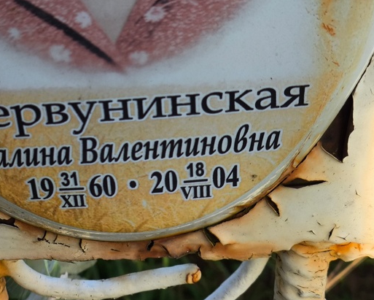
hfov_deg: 24.9
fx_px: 842
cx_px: 119
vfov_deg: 20.2
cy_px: 136
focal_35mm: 76
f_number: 1.7
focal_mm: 4.71
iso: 50
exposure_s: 1/491
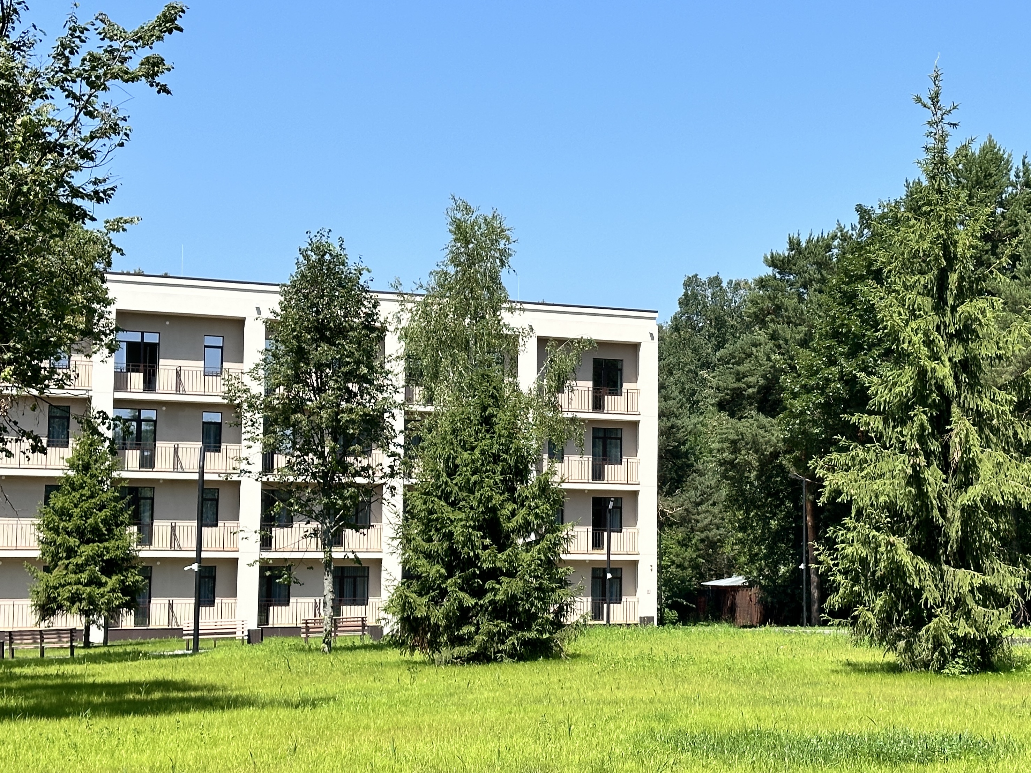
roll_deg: -0.4
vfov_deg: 30.3
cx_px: 516
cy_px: 386
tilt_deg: +7.0
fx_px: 1430
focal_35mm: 48
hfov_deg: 39.7
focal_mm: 6.86
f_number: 1.78
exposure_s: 1/3257
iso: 64
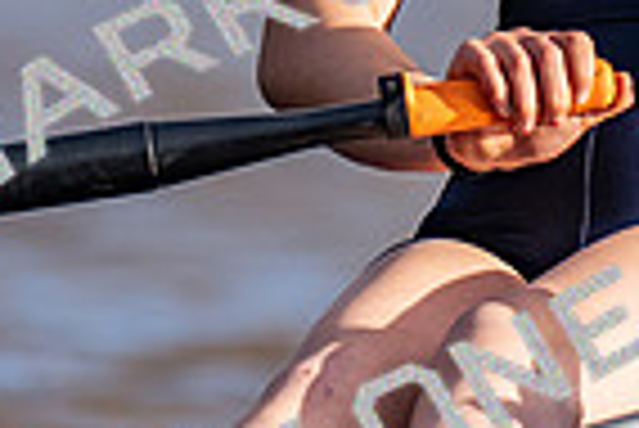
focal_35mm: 3667
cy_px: -219
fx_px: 65155
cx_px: 486
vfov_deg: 0.4
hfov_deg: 0.6
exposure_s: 1/2500
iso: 280
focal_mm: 600
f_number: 4
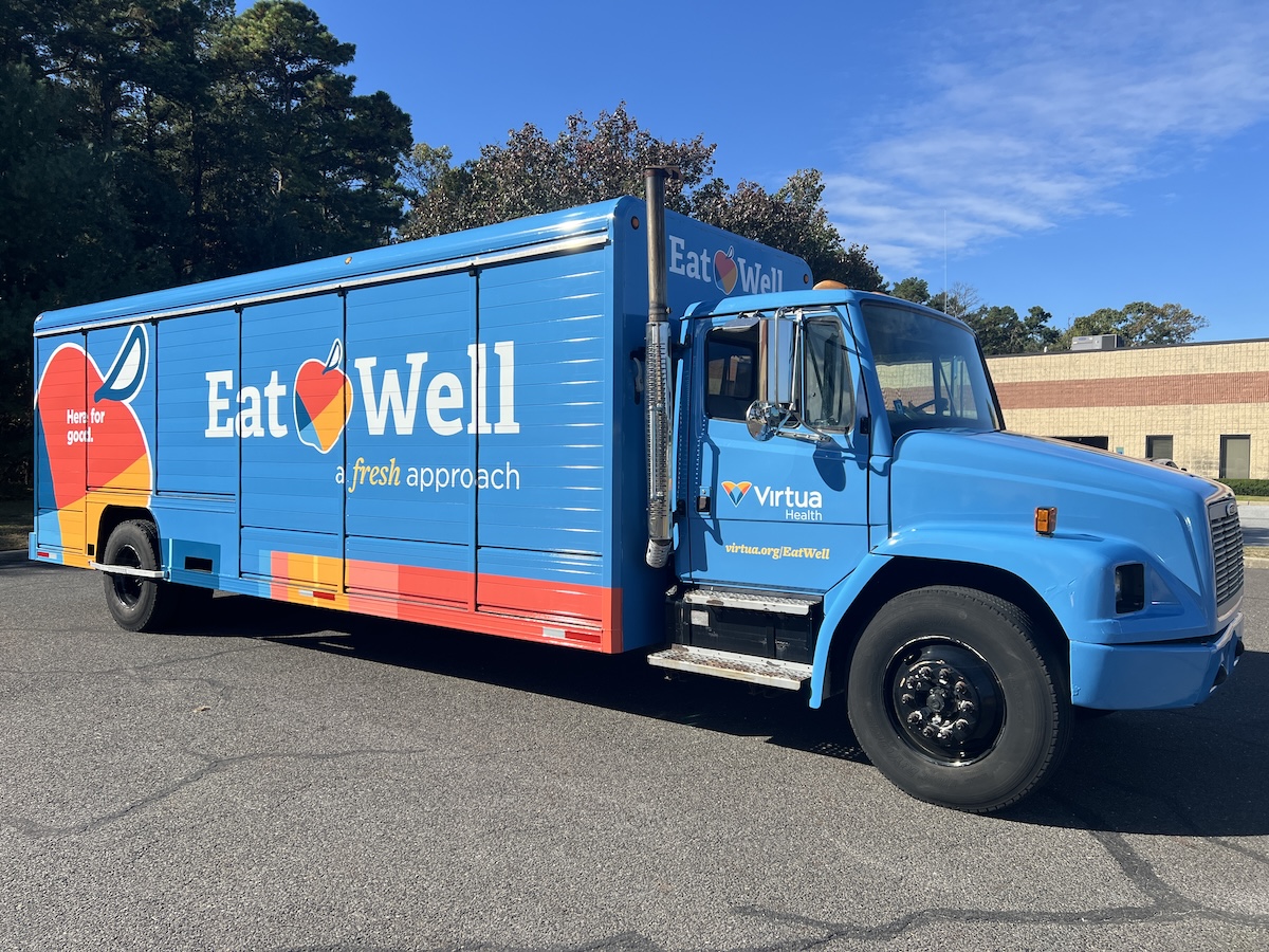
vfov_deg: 53.1
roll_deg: -1.1
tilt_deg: -1.8
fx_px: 953
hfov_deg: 67.3
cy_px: 476
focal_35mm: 26
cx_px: 634
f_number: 1.5
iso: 50
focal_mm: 5.7
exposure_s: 1/3356
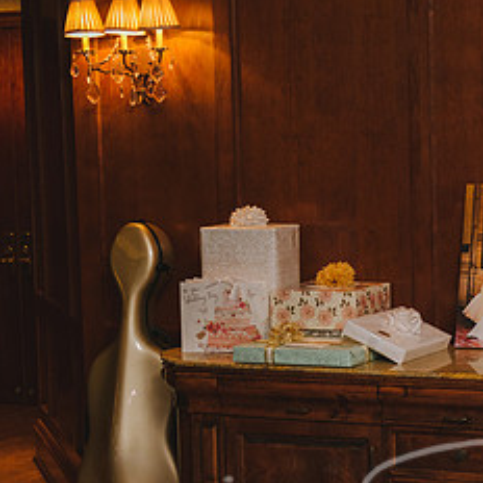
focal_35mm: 85
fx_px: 1342
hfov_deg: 19.3
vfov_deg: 20.4
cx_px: 568
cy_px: 286
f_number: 2.8
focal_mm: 40
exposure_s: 1/160
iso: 1250
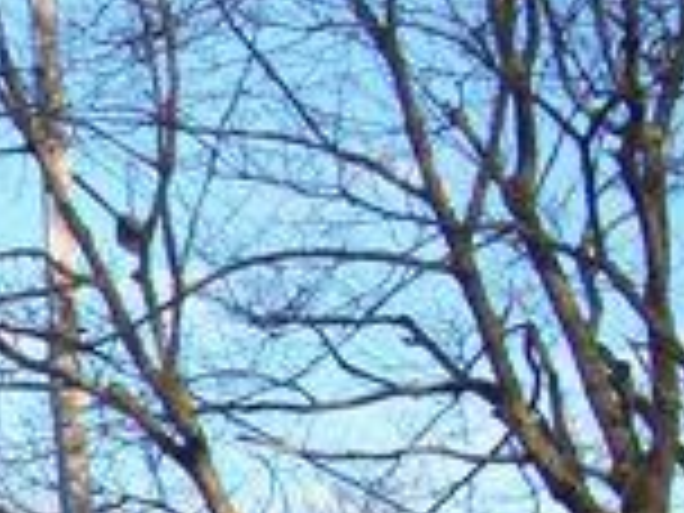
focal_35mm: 184
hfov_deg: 9.9
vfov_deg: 7.6
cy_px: 1152
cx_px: -729
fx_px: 3636
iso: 80
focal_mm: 6.3
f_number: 3.1
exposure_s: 1/320
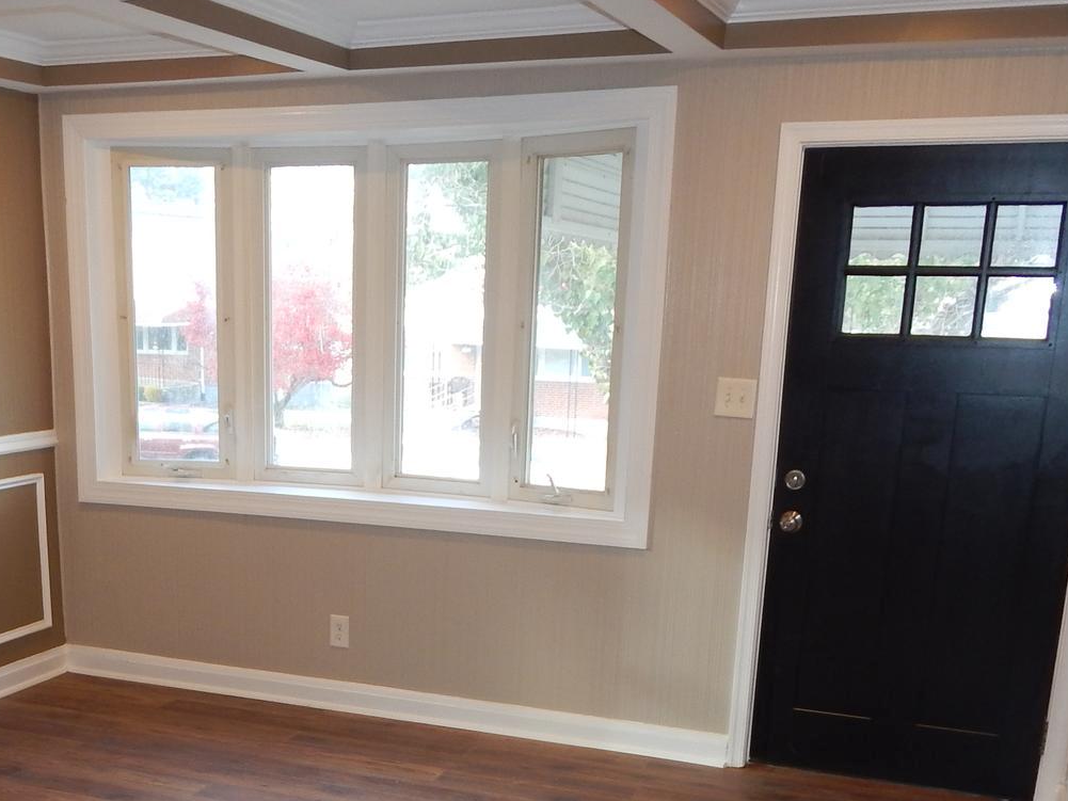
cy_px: 717
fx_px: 1389
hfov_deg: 41.5
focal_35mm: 45
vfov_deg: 30.8
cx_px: 349
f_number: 3
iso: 140
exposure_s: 1/30
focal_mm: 4
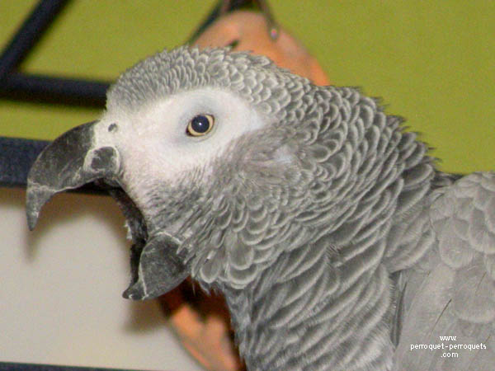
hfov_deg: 4.1
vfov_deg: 3.1
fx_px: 6950
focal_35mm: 486
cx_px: 248
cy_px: 186
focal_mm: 84.2
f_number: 4.5
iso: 375
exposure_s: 1/125
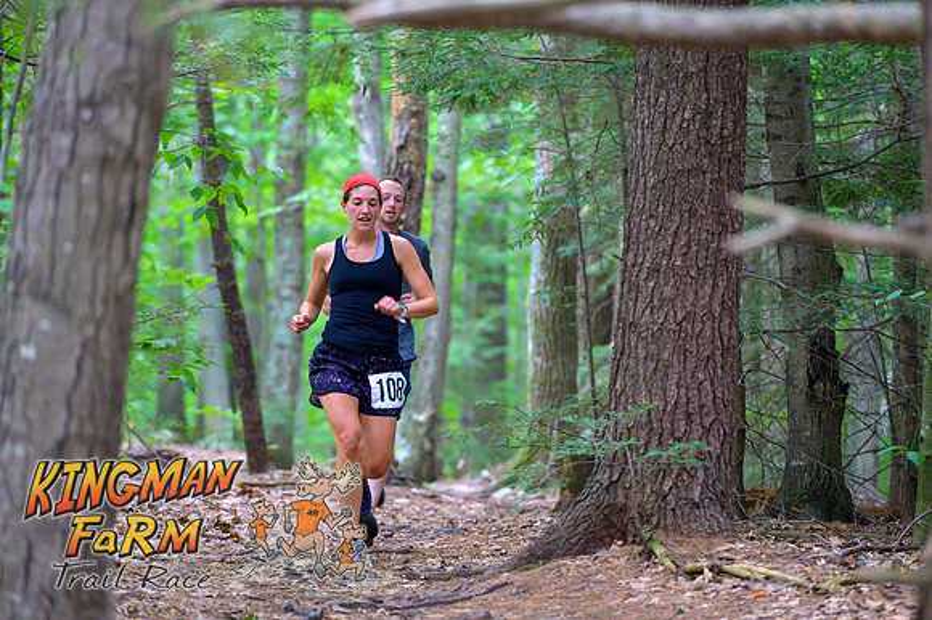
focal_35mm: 200
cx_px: 466
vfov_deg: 6.9
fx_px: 5175
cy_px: 310
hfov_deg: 10.3
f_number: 4
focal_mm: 200
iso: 8000
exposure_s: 1/200
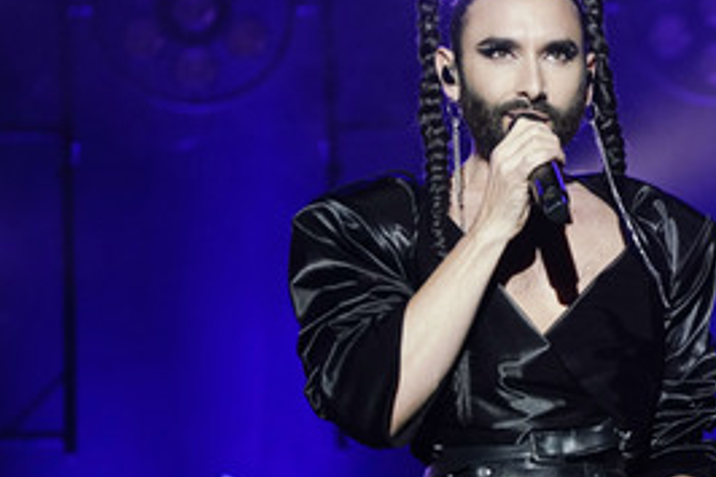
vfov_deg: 8.8
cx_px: 602
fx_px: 3101
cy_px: 280
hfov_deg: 13.1
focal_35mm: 156
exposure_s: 1/250
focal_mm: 92
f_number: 4.5
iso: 2000
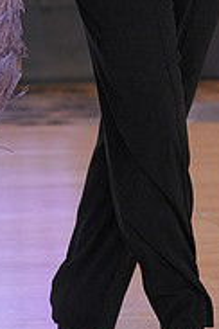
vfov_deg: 6.5
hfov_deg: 4.3
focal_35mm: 317
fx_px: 2892
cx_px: 76
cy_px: -86
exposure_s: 1/500
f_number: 3.5
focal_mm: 100
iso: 2000
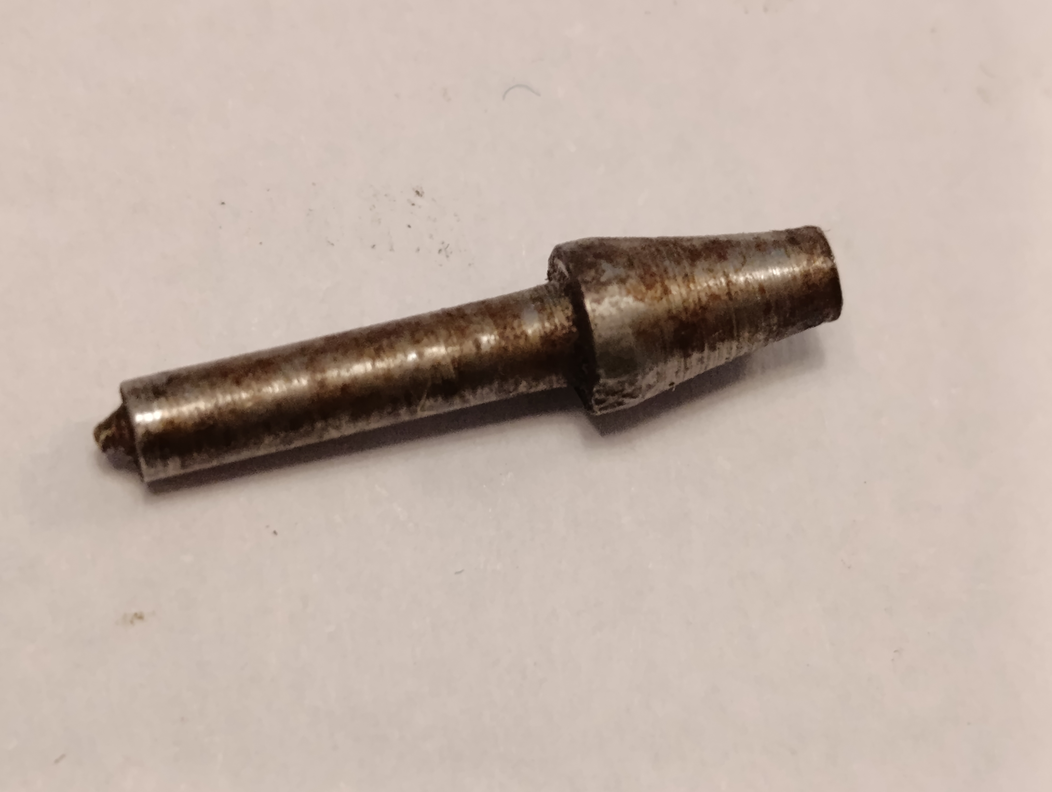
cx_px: 526
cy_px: 396
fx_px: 2800
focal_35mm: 92
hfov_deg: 21.3
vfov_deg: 16.1
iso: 800
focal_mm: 6.14
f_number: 1.6
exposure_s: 1/100
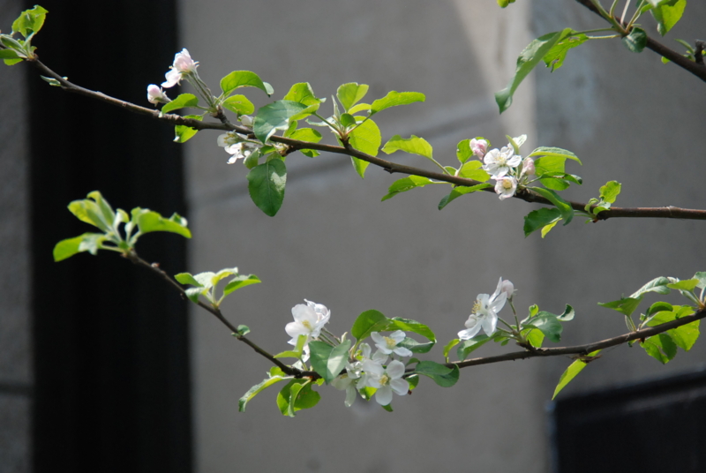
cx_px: 353
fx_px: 8249
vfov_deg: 3.3
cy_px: 236
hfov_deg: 4.9
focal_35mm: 420
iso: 800
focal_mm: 280
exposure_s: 1/1250
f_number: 5.6
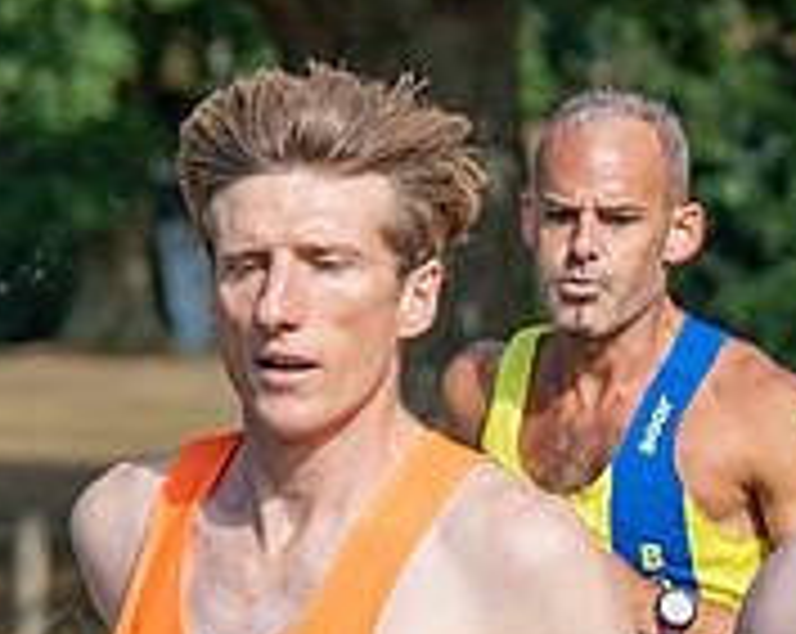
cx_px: 1429
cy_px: 763
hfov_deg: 3.4
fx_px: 13336
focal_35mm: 567
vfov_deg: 2.7
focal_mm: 89
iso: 400
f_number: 4
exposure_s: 1/3200
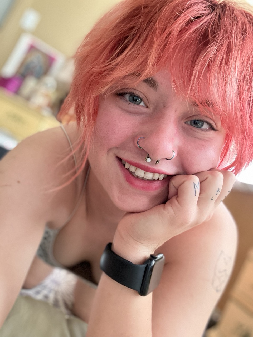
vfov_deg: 60.0
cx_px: 126
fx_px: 292
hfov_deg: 46.8
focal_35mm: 30
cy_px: 168
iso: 400
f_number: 1.9
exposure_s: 1/31
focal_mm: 2.69
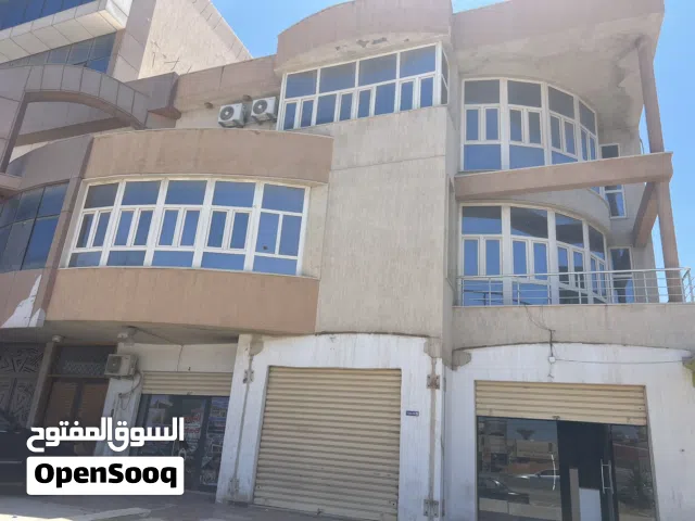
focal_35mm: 26
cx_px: 348
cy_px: 260
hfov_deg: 67.3
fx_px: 522
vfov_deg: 53.1
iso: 50
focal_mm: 5.7
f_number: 1.5
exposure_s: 1/3571
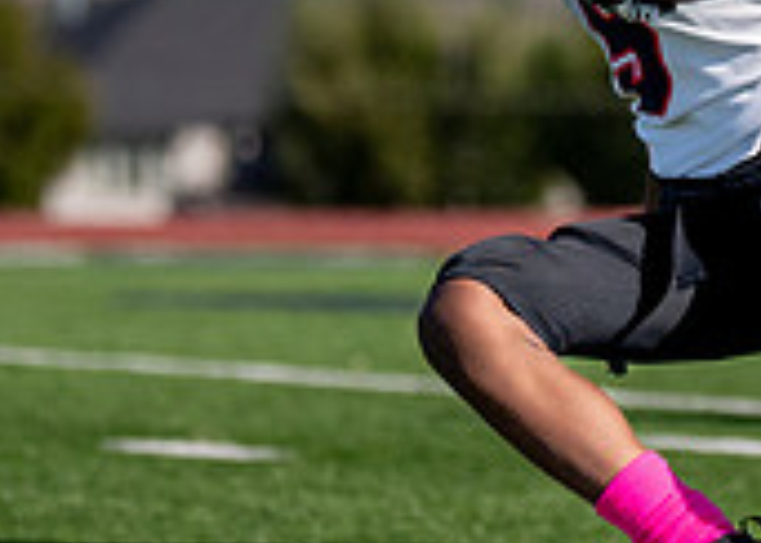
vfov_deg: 2.6
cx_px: 556
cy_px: -134
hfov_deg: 3.6
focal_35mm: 560
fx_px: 12099
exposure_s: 1/6400
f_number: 2.8
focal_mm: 102
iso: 320
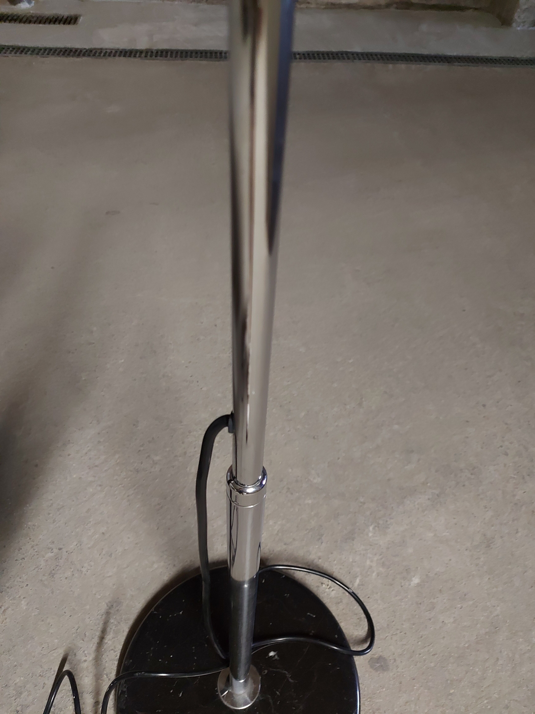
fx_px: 495
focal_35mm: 24
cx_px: 268
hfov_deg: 56.8
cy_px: 357
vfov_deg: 71.6
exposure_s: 1/33
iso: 400
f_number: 1.8
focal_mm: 5.23
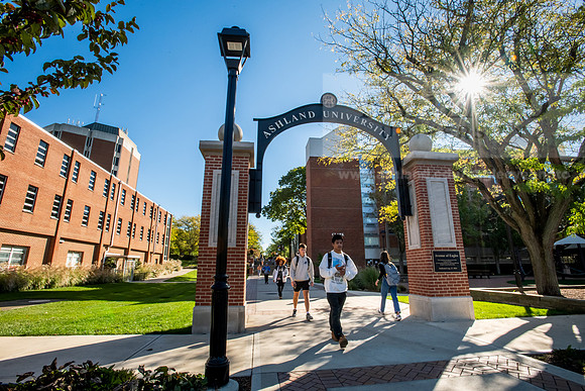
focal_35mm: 17
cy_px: 196
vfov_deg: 70.5
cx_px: 292
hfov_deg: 93.3
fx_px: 276
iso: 1000
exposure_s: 1/160
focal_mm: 17
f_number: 22
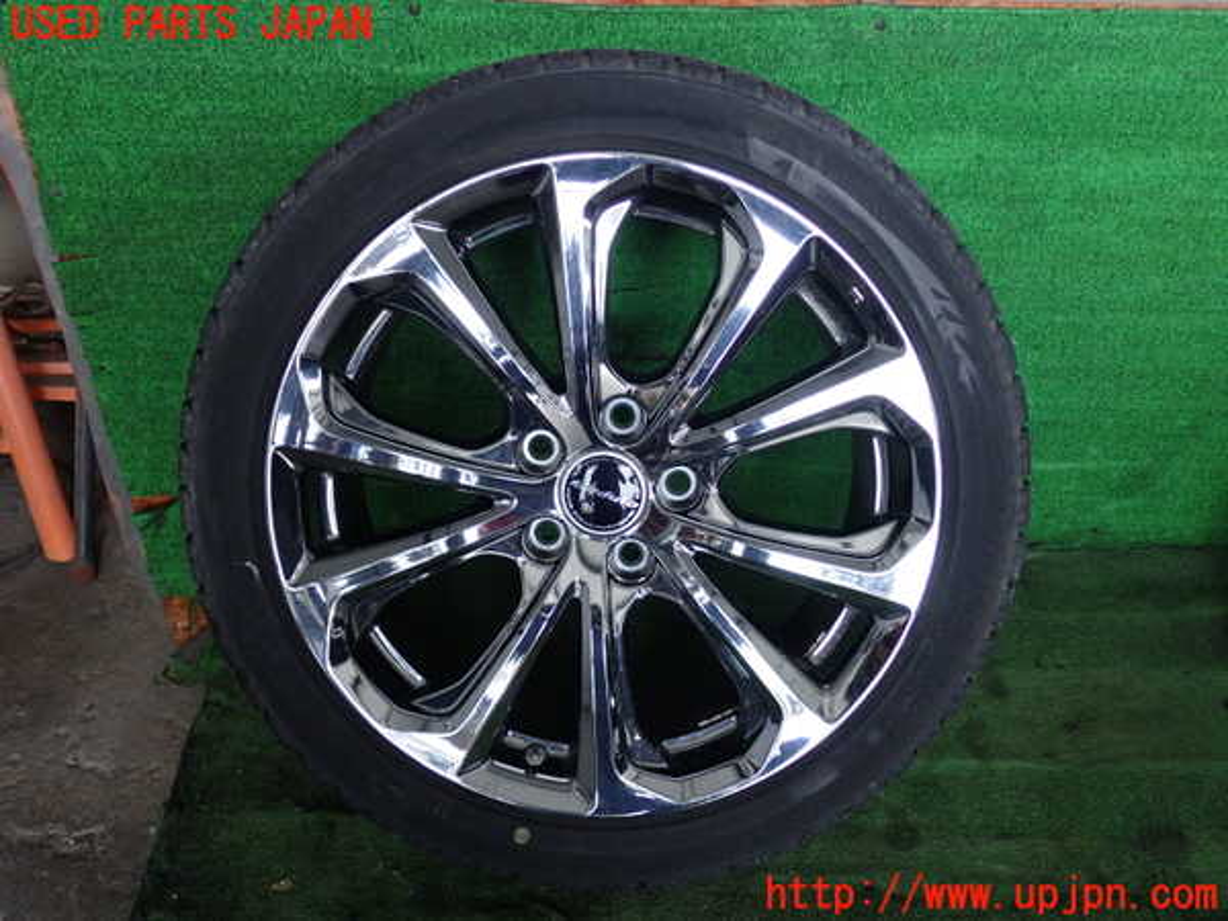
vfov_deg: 39.7
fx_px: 1277
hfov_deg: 51.4
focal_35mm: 36
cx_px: 614
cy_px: 460
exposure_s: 1/125
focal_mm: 6.37
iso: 250
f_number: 2.5
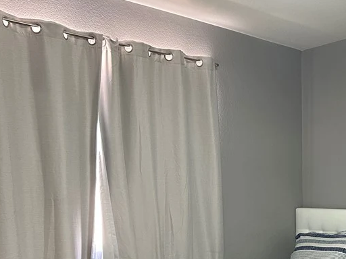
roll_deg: +0.0
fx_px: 480
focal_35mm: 48
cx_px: 320
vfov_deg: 28.6
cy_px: 252
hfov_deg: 36.8
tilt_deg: -7.1
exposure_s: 1/60
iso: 320
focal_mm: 6.86
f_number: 1.78
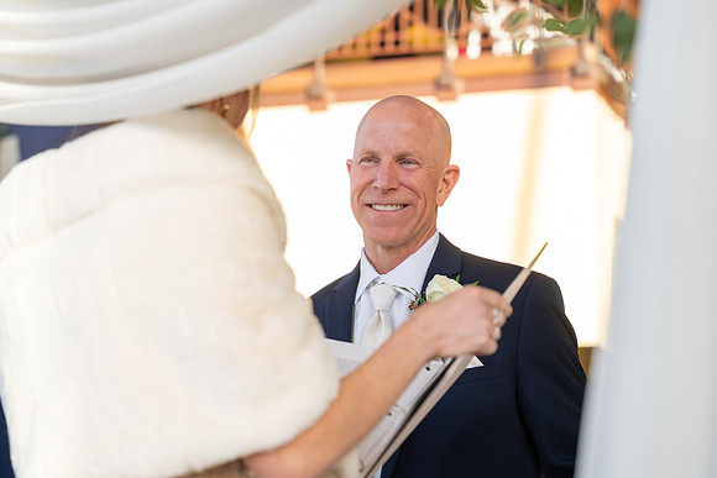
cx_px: 358
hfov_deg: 23.8
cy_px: 228
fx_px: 1700
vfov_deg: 16.0
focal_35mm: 85
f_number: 2.8
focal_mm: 70
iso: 200
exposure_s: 1/125
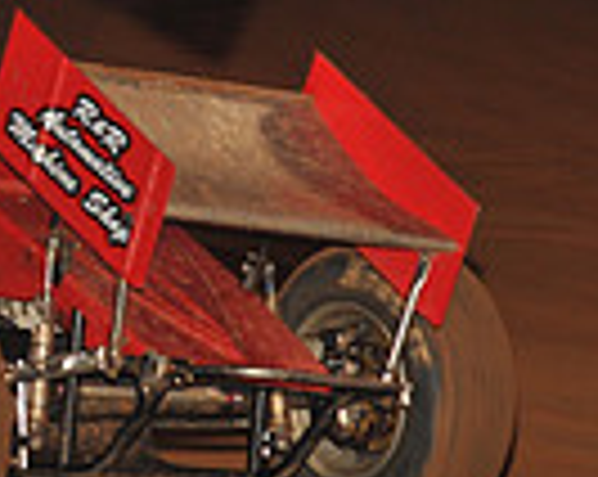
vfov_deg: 3.0
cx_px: -319
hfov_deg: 3.8
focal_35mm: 511
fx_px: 9031
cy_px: 36
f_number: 6.3
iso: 800
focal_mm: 125
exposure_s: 1/320
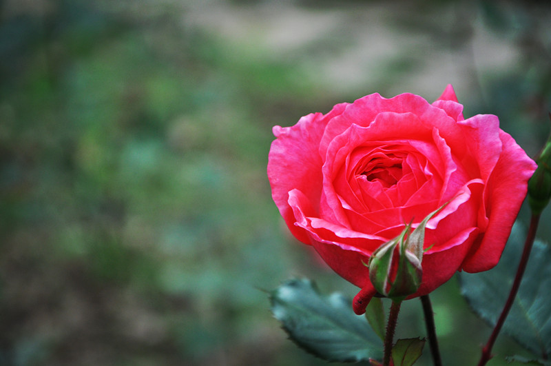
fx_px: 2109
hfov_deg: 14.9
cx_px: 276
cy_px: 183
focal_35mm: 138
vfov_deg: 9.9
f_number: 5.6
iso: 400
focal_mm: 92
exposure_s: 1/640
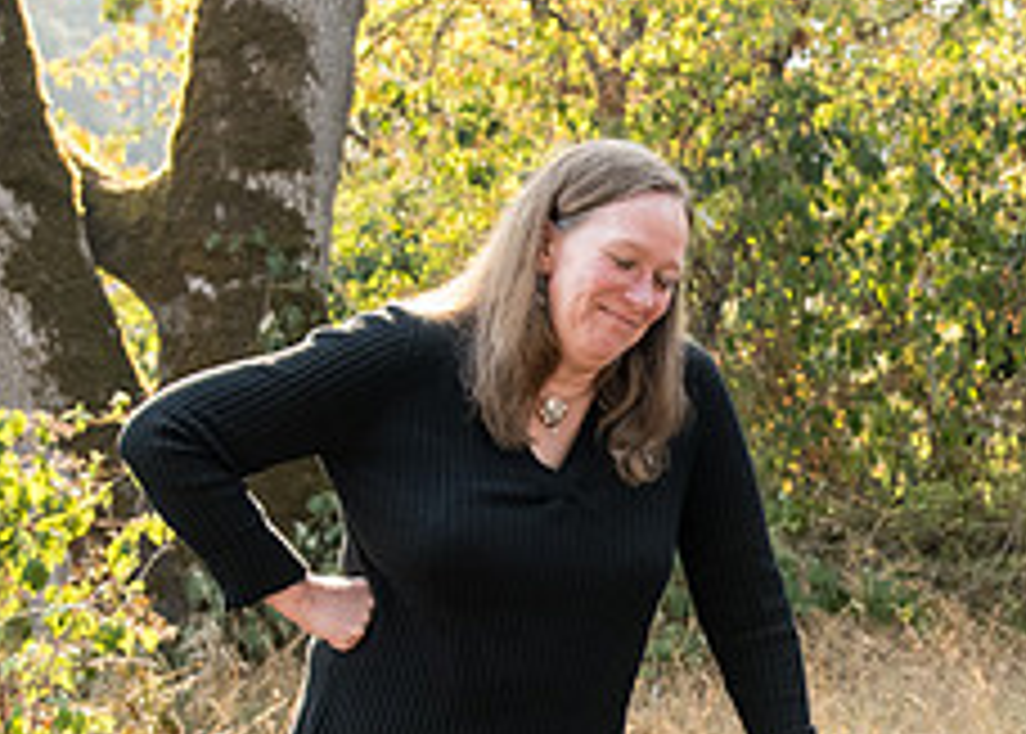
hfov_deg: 14.6
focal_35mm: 134
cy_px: 686
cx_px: 1120
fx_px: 3906
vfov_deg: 10.7
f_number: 4
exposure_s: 1/400
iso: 640
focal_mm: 34
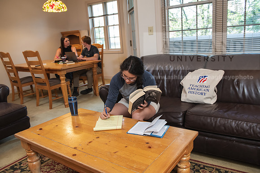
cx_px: 130
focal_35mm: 31
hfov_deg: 60.3
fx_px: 224
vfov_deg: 42.3
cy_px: 86
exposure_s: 1/80
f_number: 4.5
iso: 1250
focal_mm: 31
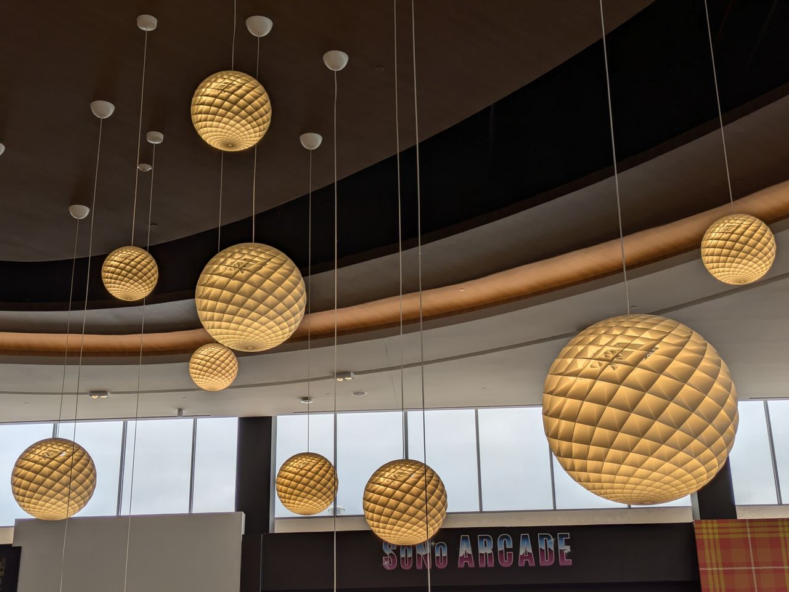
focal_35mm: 51
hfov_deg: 37.5
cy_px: 296
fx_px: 1163
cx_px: 394
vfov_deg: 28.6
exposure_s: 1/550
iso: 51
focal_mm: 5.43
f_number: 1.89
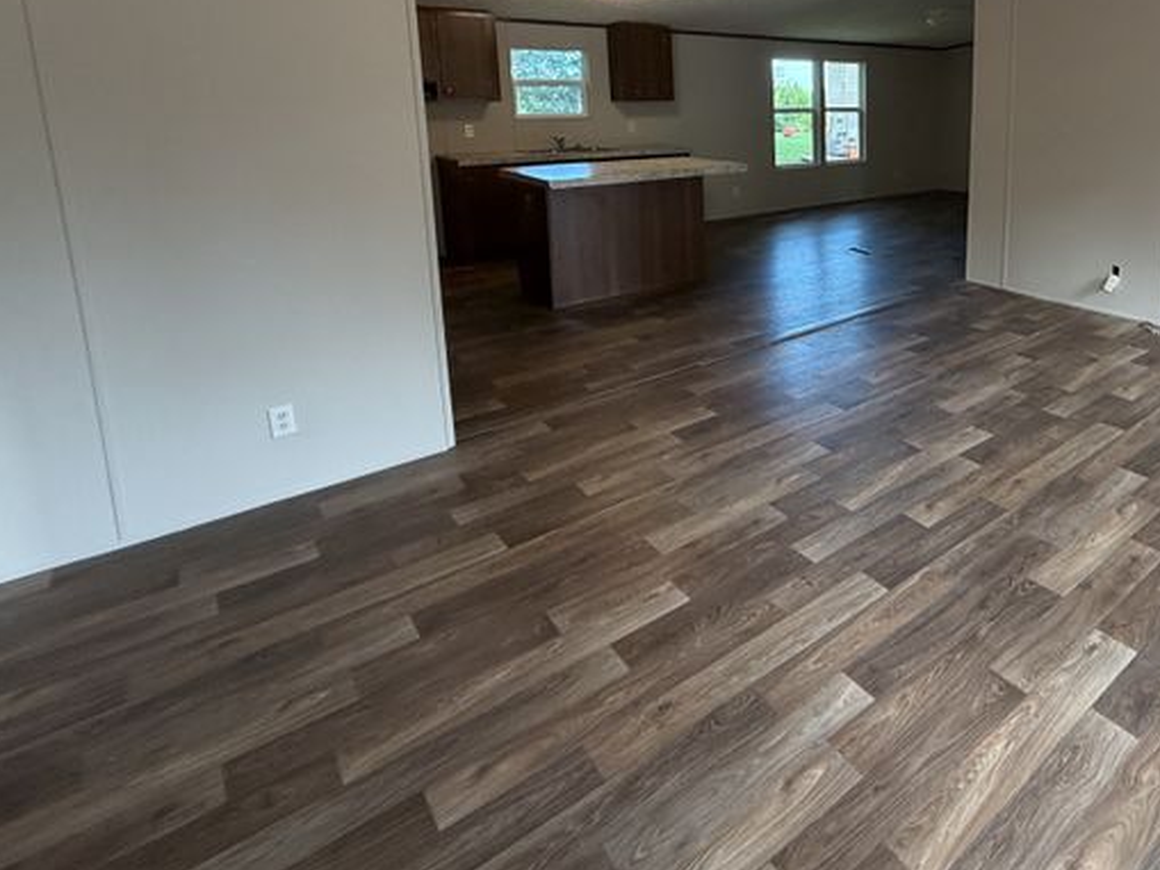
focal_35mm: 22
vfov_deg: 57.9
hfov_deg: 71.6
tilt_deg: -14.5
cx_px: 857
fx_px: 737
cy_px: 214
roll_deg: +0.6
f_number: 2.2
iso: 320
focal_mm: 2.22
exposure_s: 1/120
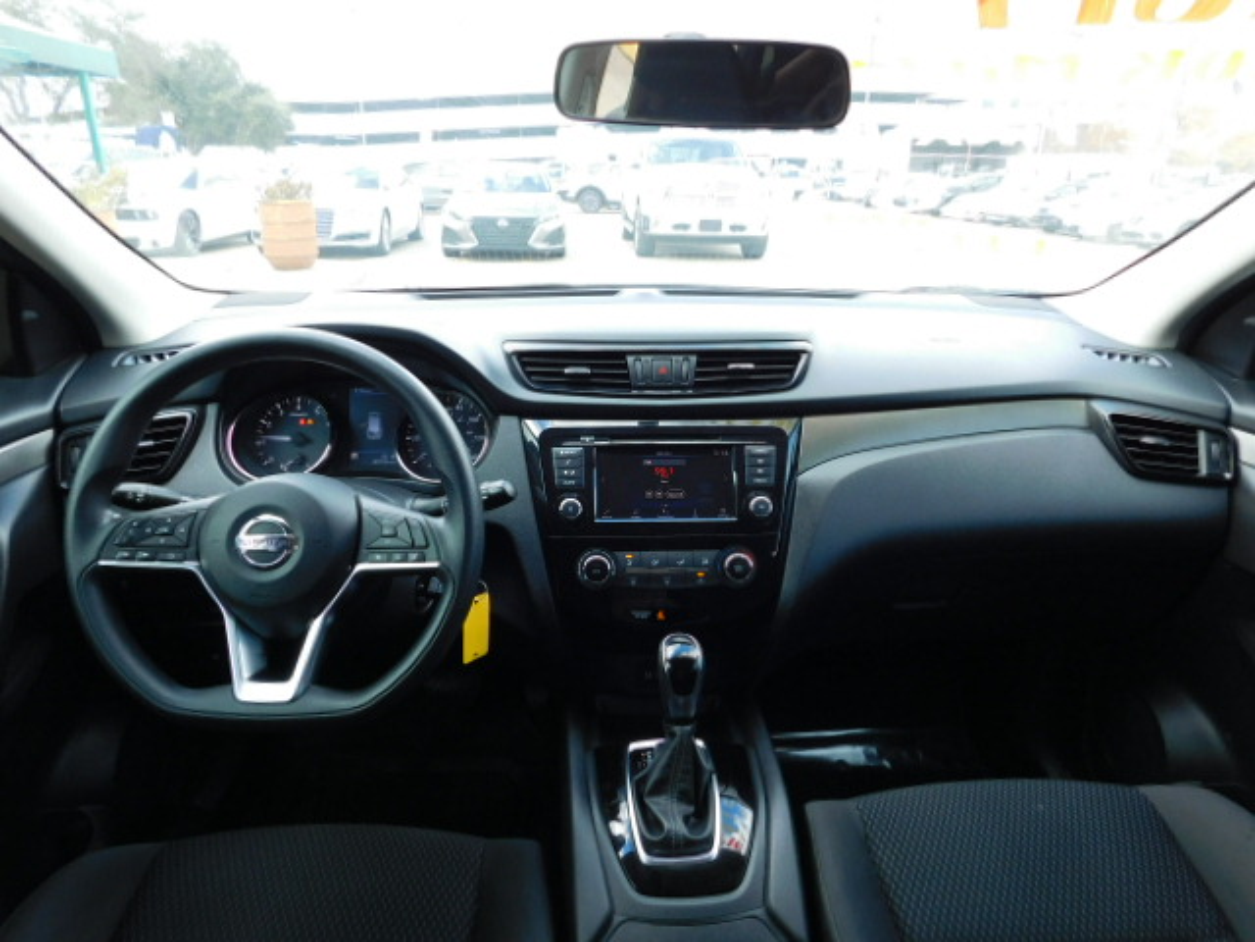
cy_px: 471
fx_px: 834
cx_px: 628
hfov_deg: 73.9
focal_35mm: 23
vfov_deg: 58.9
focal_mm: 4
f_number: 3
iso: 125
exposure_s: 1/80
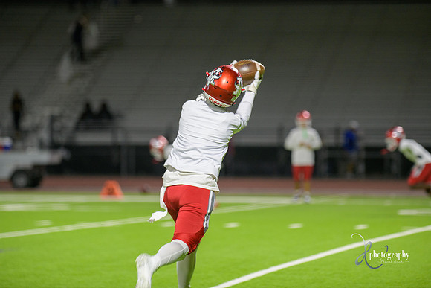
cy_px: 144
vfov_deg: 6.5
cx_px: 216
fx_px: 2515
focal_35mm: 210
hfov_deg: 9.8
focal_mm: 210
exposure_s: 1/250
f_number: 2.8
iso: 1250
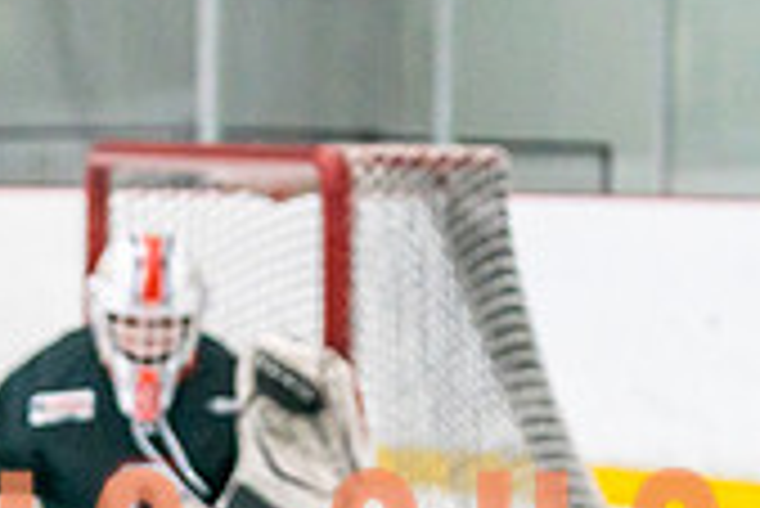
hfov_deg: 7.2
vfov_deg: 4.9
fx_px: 5937
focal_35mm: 281
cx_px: -308
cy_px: 565
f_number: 2.8
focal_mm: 76
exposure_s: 1/1250
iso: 3200
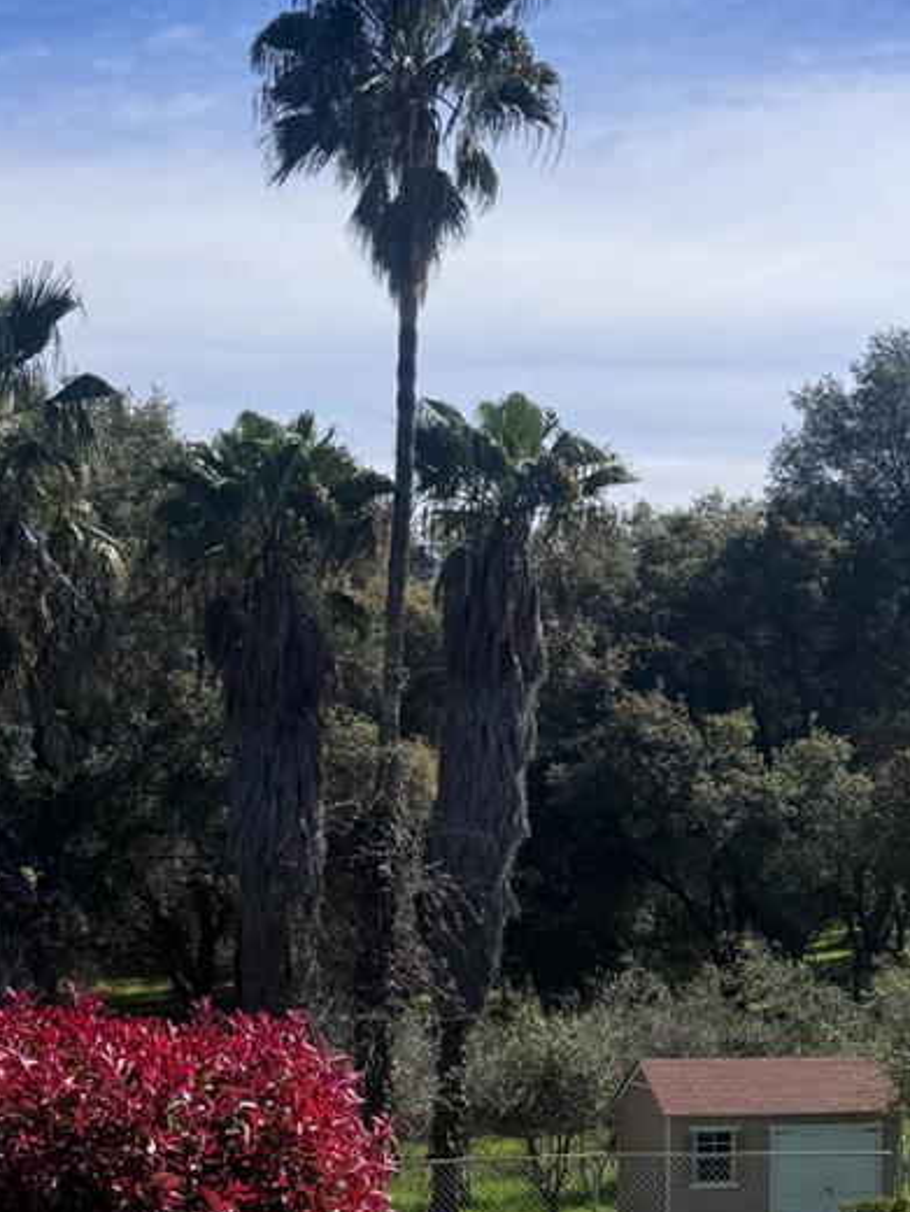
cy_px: 1129
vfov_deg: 27.0
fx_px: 2418
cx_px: 732
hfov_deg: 21.1
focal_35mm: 69
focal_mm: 6.76
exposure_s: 1/5814
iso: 80
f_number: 1.78
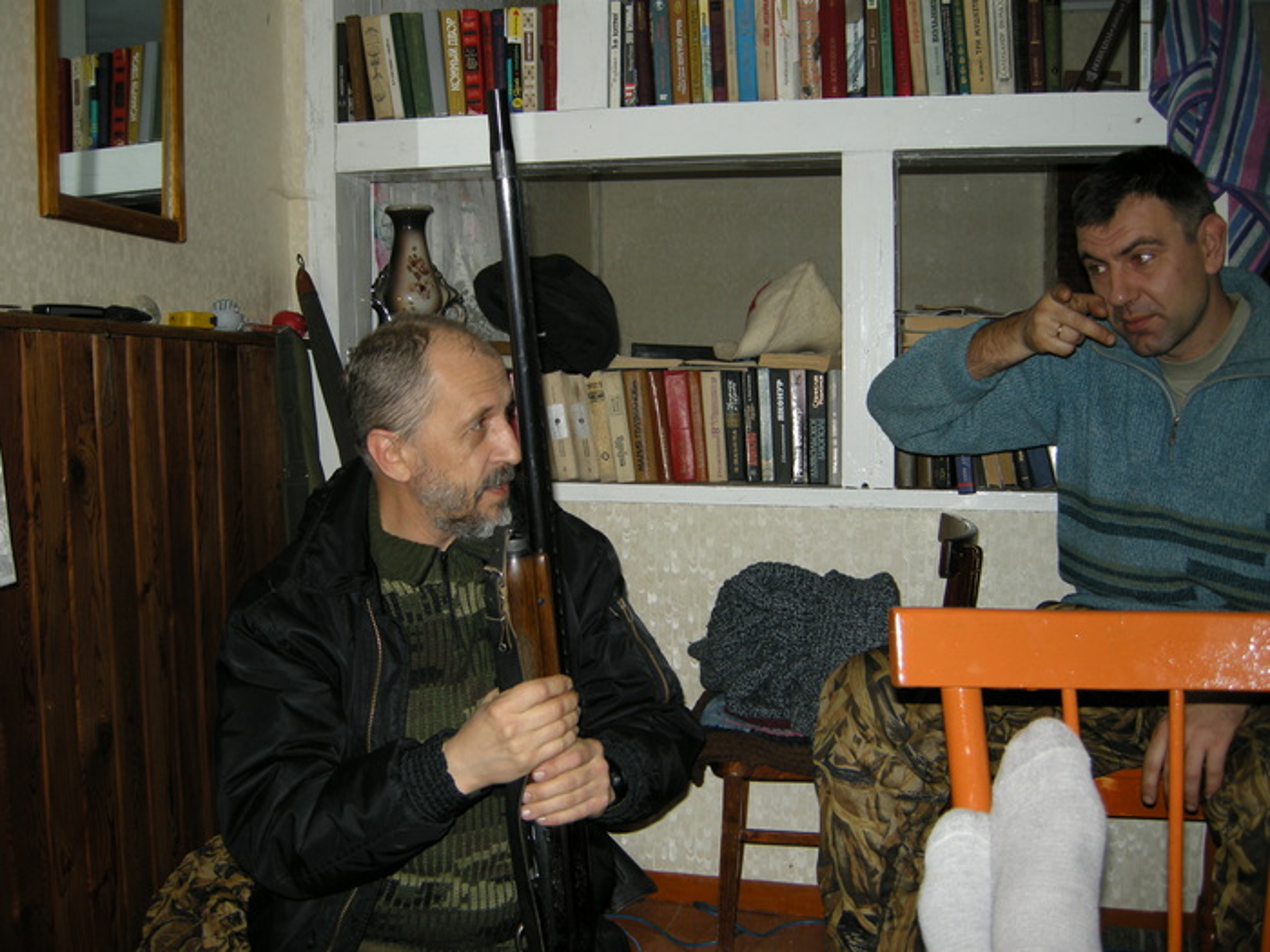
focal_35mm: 35
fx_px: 1284
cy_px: 476
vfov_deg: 40.7
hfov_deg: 52.6
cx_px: 635
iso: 64
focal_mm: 7.5
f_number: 2.7
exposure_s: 1/60
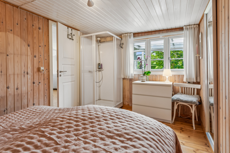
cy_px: 76
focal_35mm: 18
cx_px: 115
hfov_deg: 90.0
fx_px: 115
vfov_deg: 67.4
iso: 400
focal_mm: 18
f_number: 13
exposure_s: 1/15
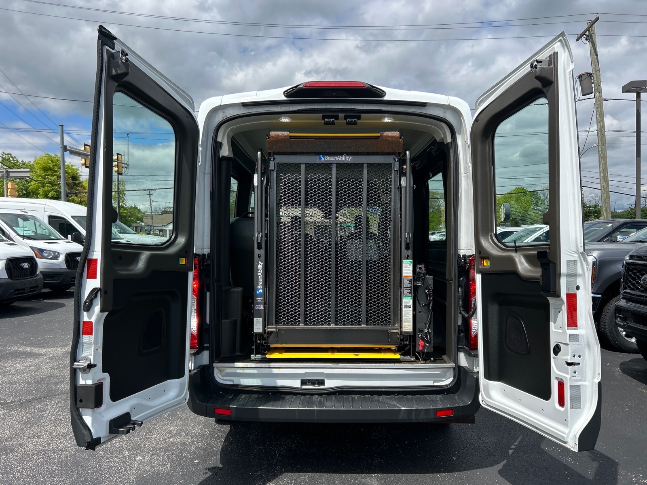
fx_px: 486
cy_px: 242
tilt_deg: -0.1
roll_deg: +1.7
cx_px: 324
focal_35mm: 26
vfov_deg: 53.1
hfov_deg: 67.3
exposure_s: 1/3831
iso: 50
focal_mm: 5.7
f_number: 1.5
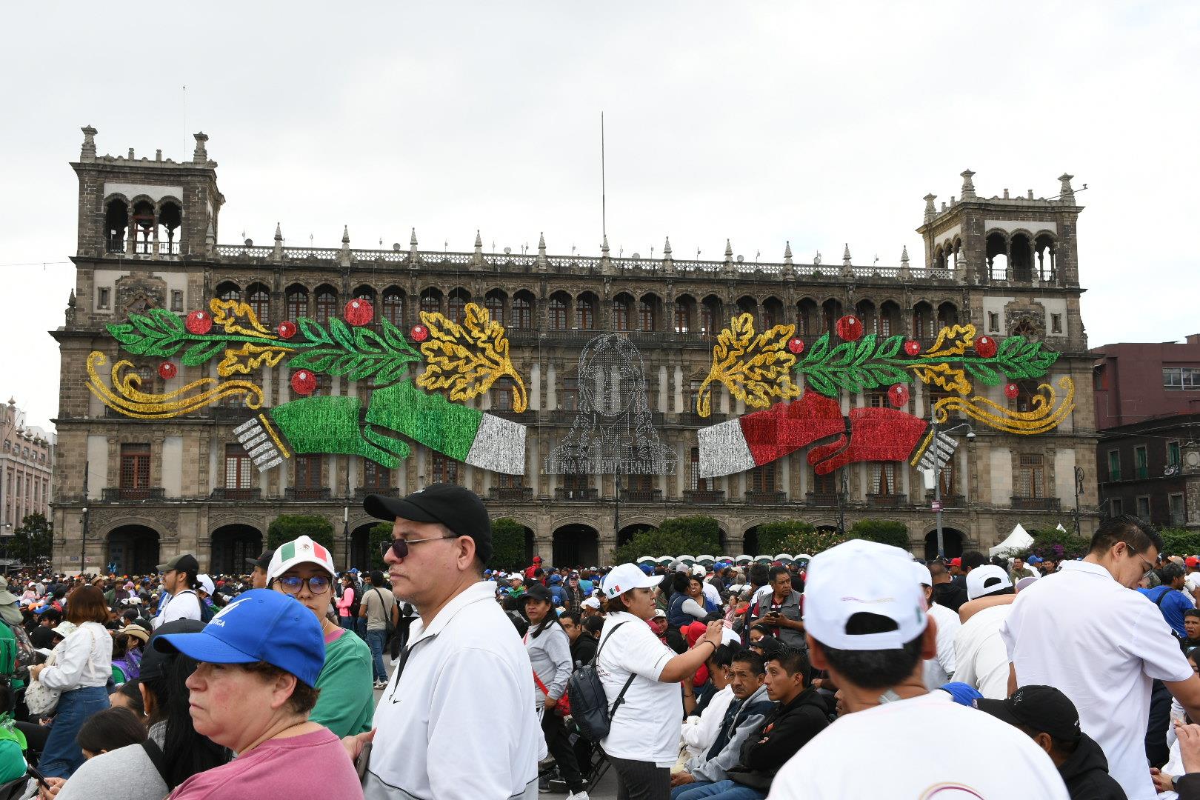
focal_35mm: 39
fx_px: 1300
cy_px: 400
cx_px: 600
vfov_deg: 34.2
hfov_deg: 49.6
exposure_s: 1/125
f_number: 9
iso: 200
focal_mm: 26
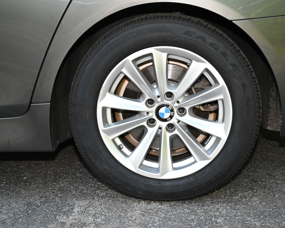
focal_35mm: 52
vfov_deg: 29.1
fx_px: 439
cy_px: 114
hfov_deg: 35.9
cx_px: 168
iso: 4000
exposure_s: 1/400
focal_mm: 46
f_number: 8
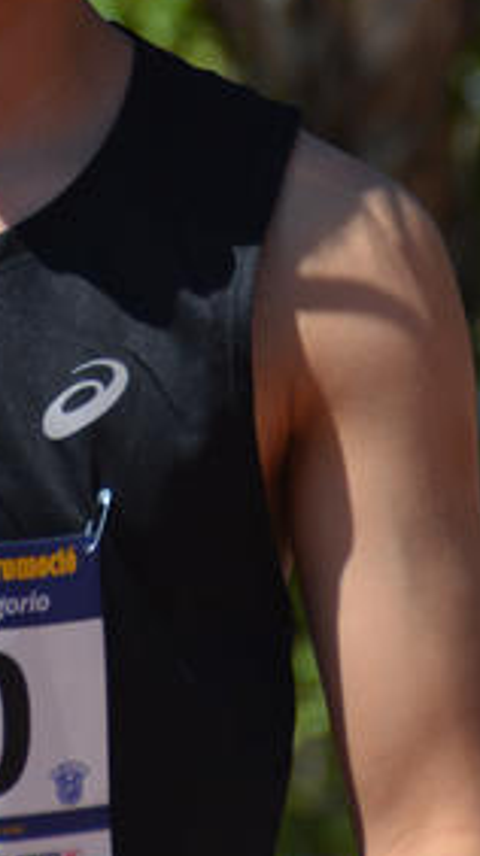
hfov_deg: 2.7
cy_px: 64
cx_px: 52
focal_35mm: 452
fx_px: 10261
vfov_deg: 4.8
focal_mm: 135
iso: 400
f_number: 7.1
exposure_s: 1/1600
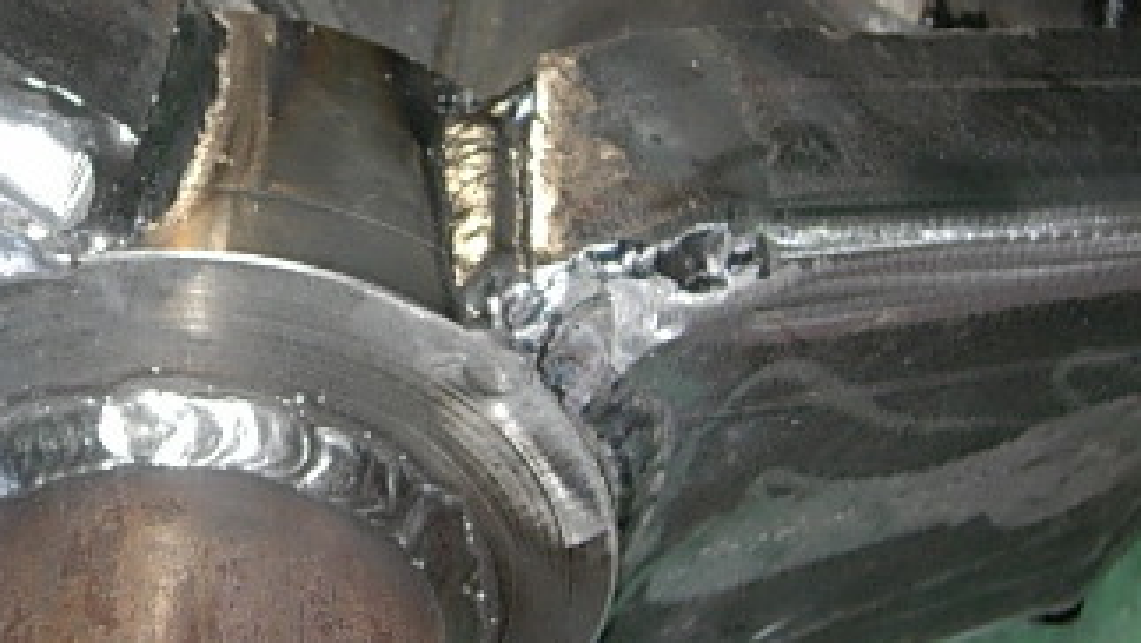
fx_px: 2482
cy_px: 187
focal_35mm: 82
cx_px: 297
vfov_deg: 14.7
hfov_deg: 25.6
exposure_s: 1/64
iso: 79
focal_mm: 7.8
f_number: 2.8
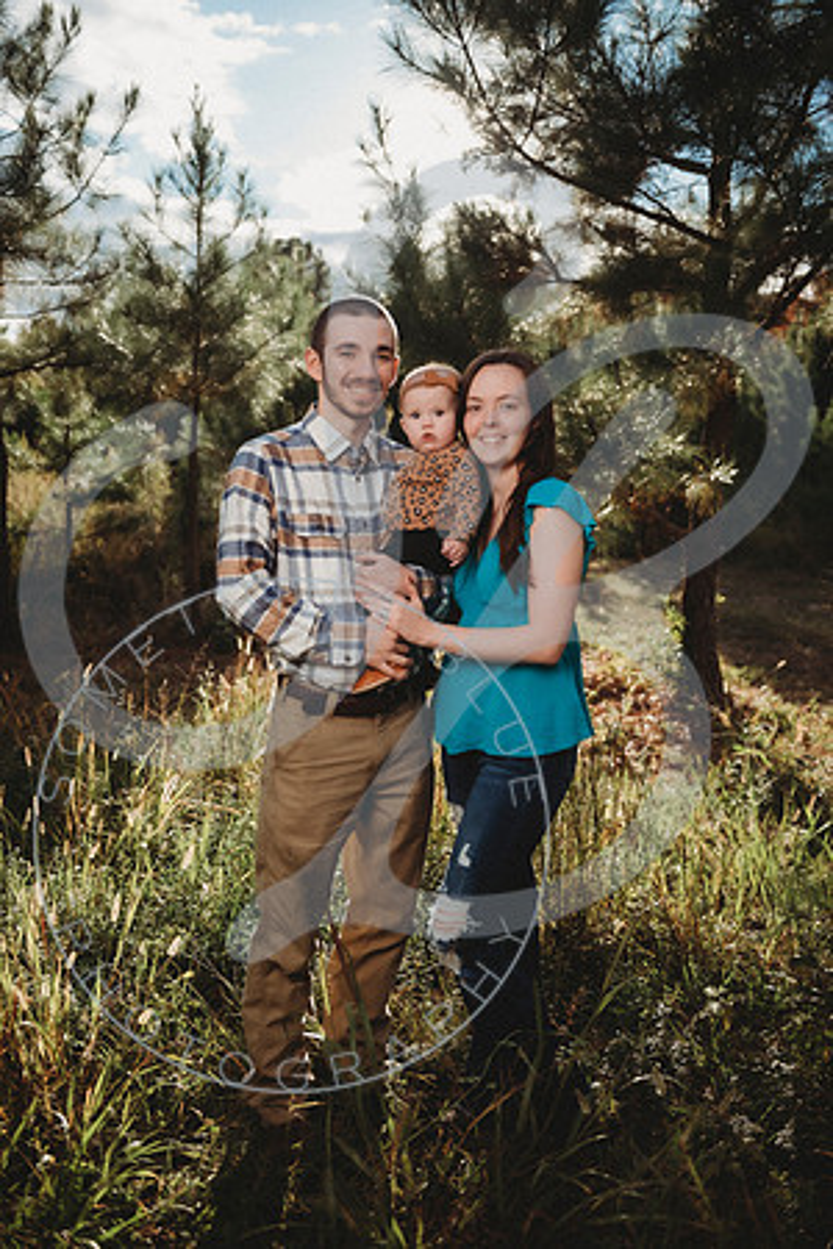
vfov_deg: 55.8
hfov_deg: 38.9
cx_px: 416
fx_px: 1180
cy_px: 624
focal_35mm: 34
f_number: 2.8
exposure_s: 1/800
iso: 100
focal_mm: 34
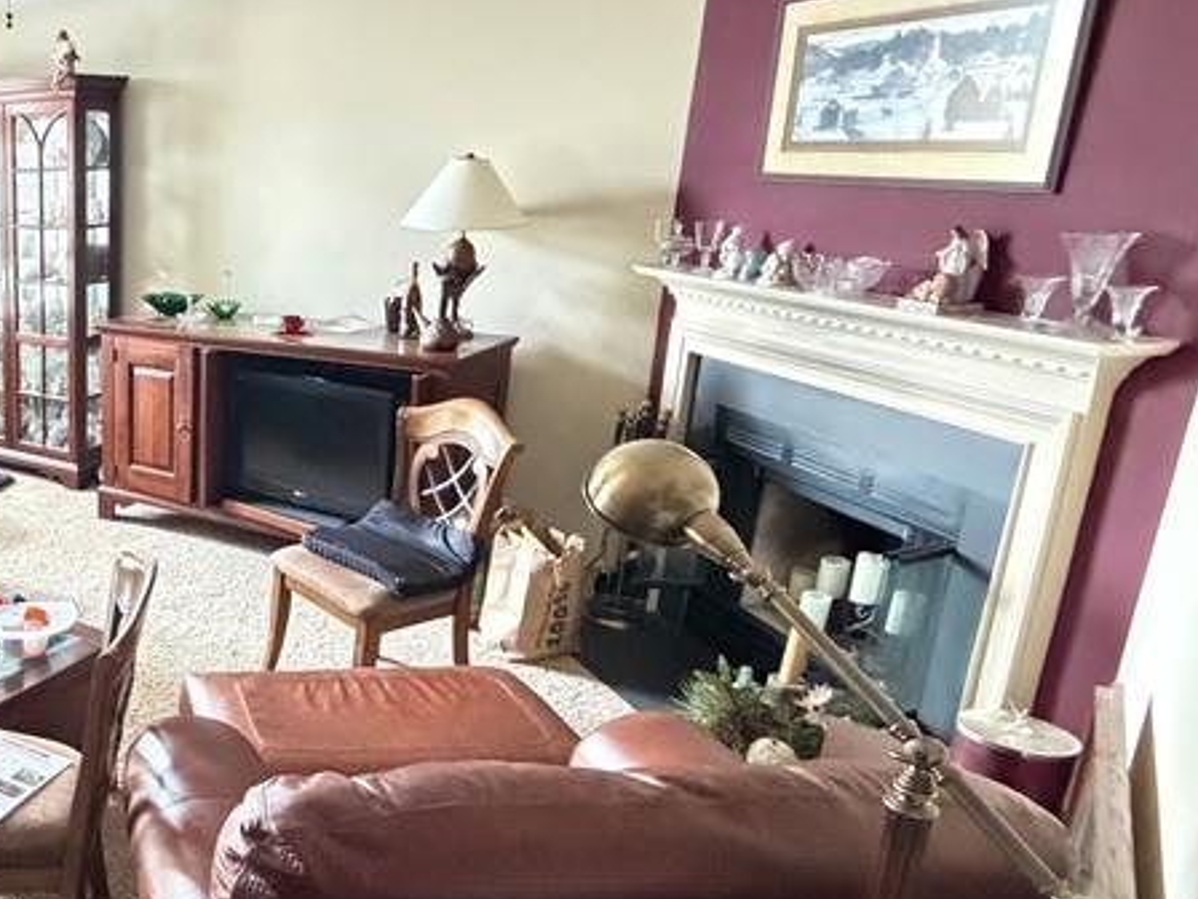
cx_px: 3
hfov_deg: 47.3
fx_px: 1107
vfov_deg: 44.1
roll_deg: +1.8
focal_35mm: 32
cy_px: 487
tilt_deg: -16.8
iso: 1600
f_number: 2.2
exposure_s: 1/40
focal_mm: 2.22
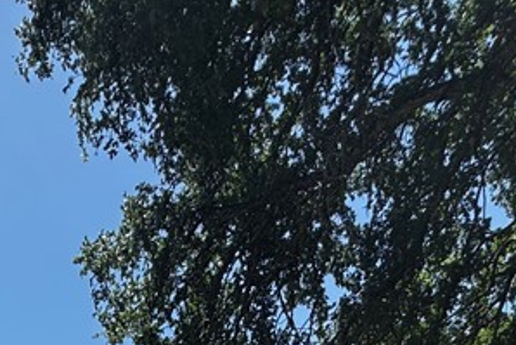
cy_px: 662
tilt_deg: +2.9
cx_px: -17
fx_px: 717
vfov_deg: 18.8
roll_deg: -2.1
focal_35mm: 50
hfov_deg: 35.3
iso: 50
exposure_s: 1/944
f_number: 2.2
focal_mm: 2.22
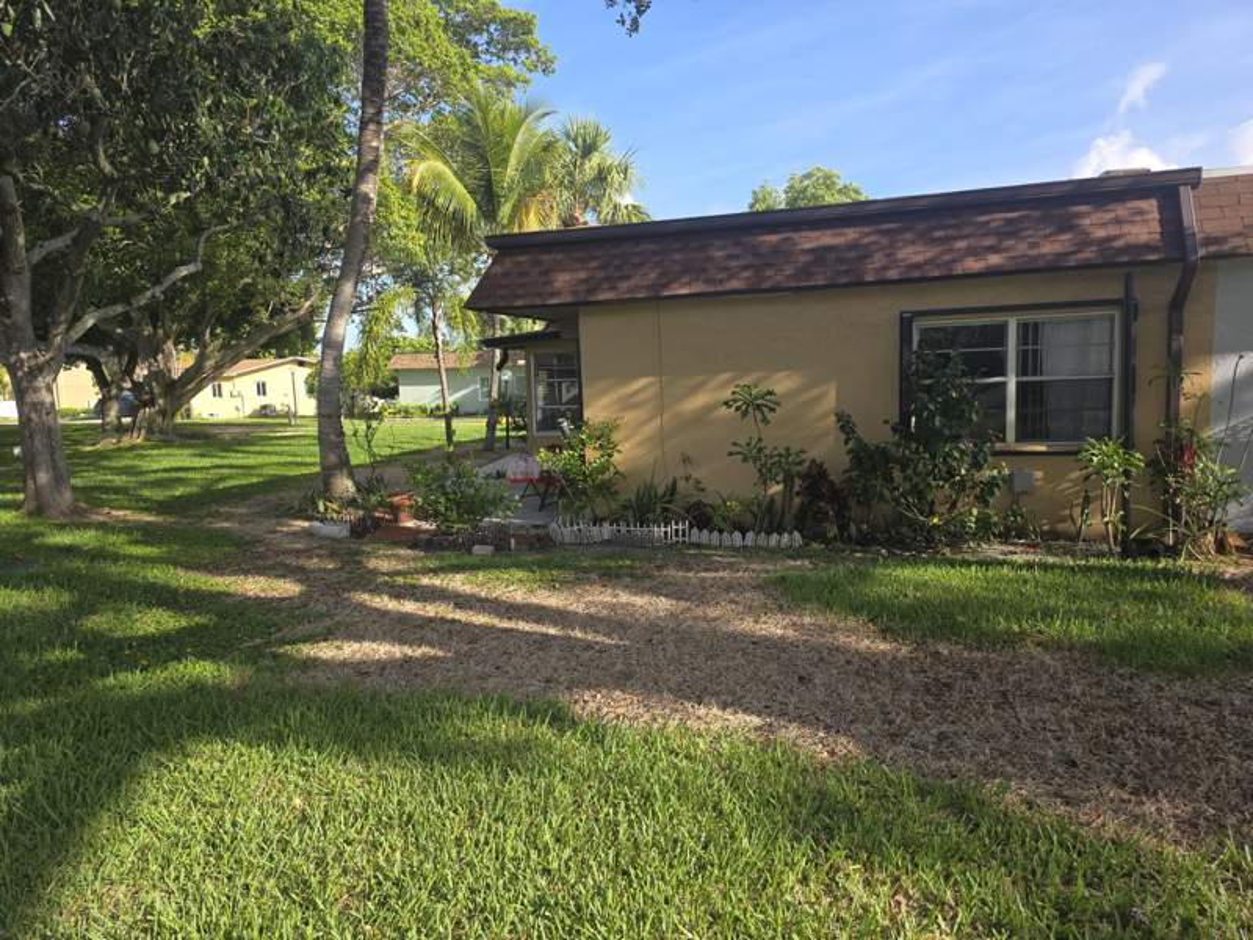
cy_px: 470
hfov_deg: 73.9
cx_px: 626
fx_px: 833
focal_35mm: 23
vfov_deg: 58.9
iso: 12
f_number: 1.7
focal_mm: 6.3
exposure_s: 1/319
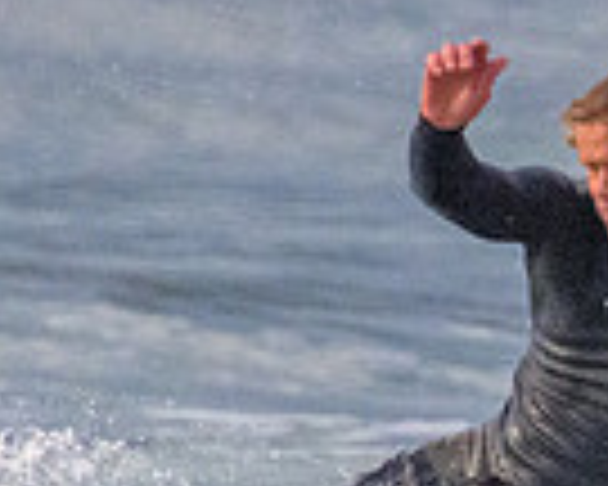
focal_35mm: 3916
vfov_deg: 0.4
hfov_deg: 0.5
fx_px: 70466
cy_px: 568
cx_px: 787
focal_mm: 800
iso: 5600
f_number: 11
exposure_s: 1/2000
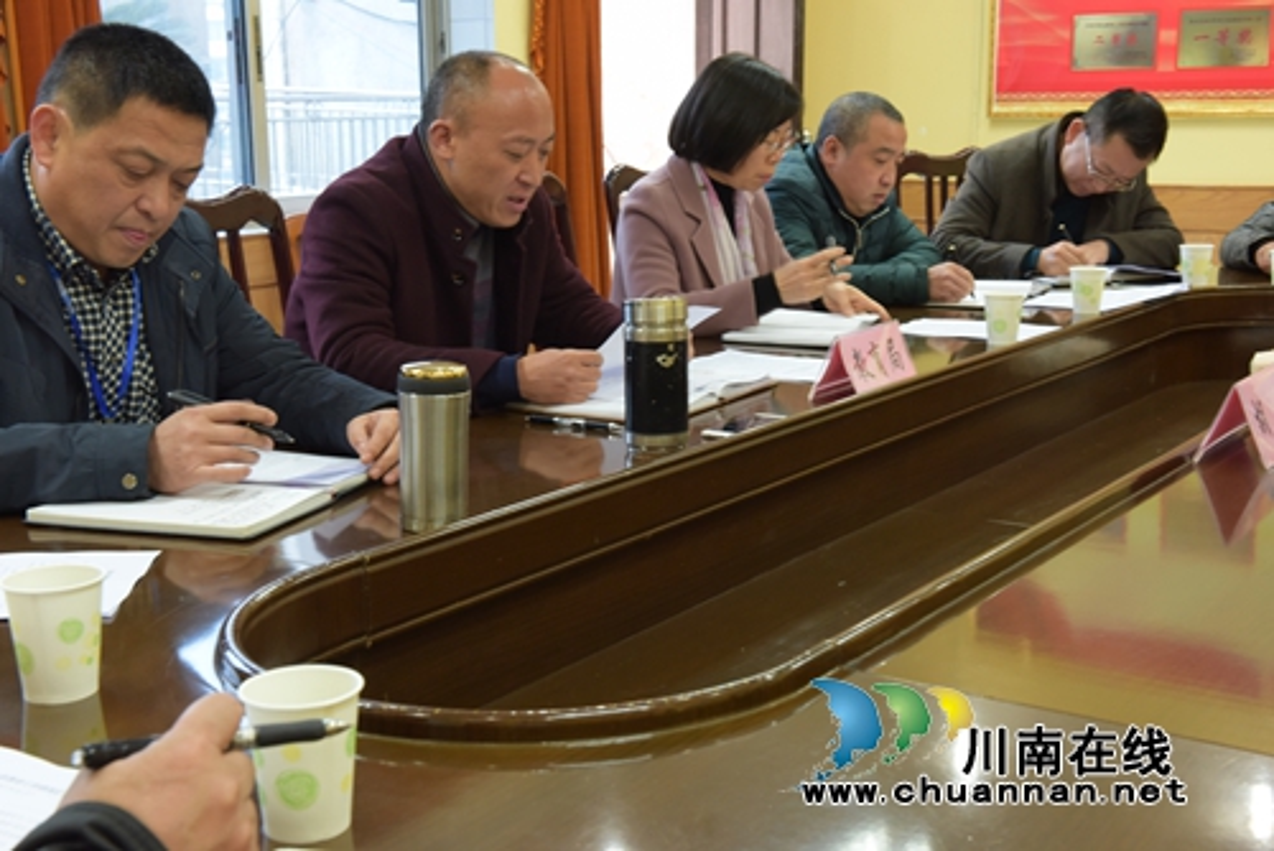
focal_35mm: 48
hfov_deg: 41.1
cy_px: 426
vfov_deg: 28.1
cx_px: 637
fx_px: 1700
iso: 2000
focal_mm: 48
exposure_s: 1/10
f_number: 11
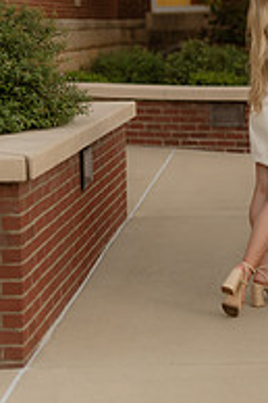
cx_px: 289
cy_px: 19
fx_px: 1298
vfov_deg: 17.3
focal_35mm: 116
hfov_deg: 11.6
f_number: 1.4
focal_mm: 50
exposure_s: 1/250
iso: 250
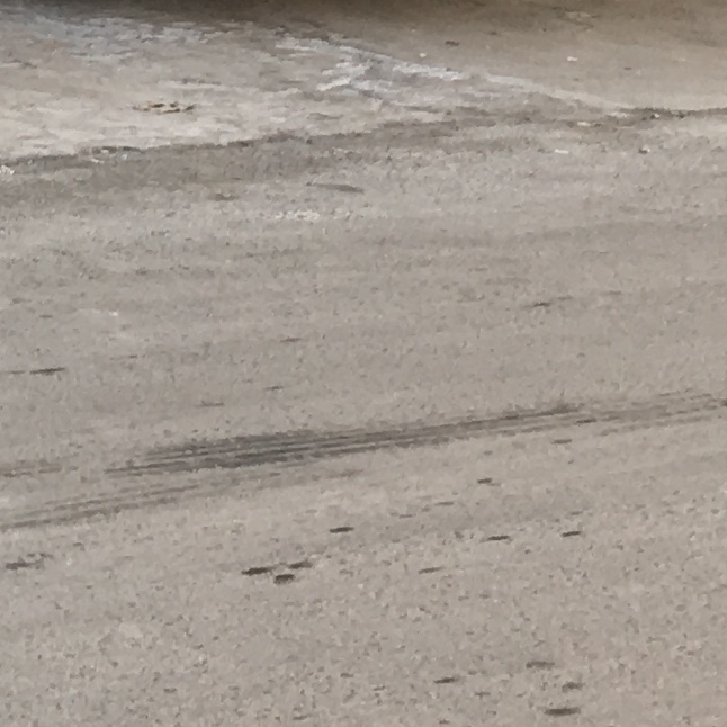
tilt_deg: -6.1
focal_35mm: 160
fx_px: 3802
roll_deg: -1.4
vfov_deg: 10.7
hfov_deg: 9.9
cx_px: -873
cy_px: -159
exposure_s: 1/50
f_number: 2.2
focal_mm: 4.15
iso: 25
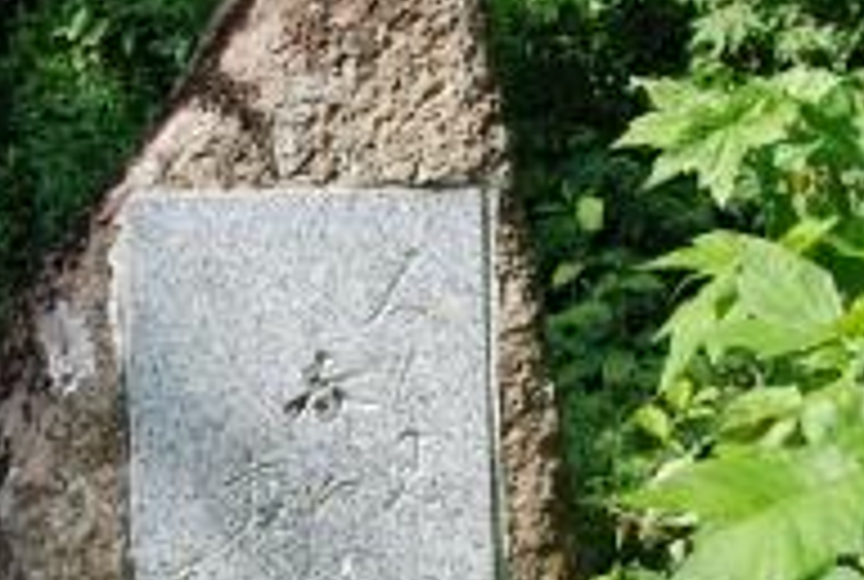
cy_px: 420
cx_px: 261
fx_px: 1852
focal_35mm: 77
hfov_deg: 26.1
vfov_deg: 17.7
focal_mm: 22
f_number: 5.6
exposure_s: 1/125
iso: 110
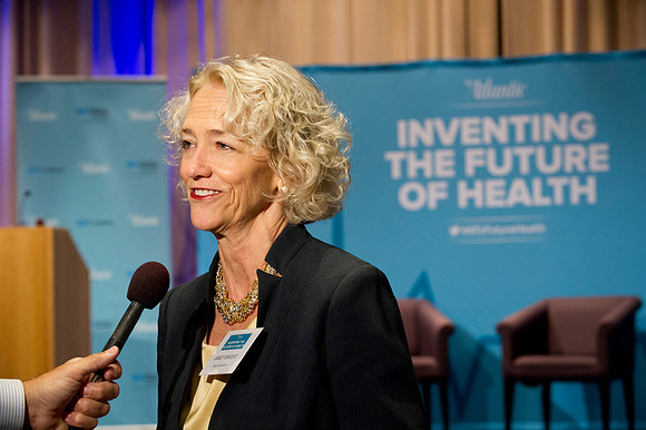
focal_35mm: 86
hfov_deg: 23.7
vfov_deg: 15.9
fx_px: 1542
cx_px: 323
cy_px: 215
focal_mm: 86
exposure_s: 1/125
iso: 2500
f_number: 5
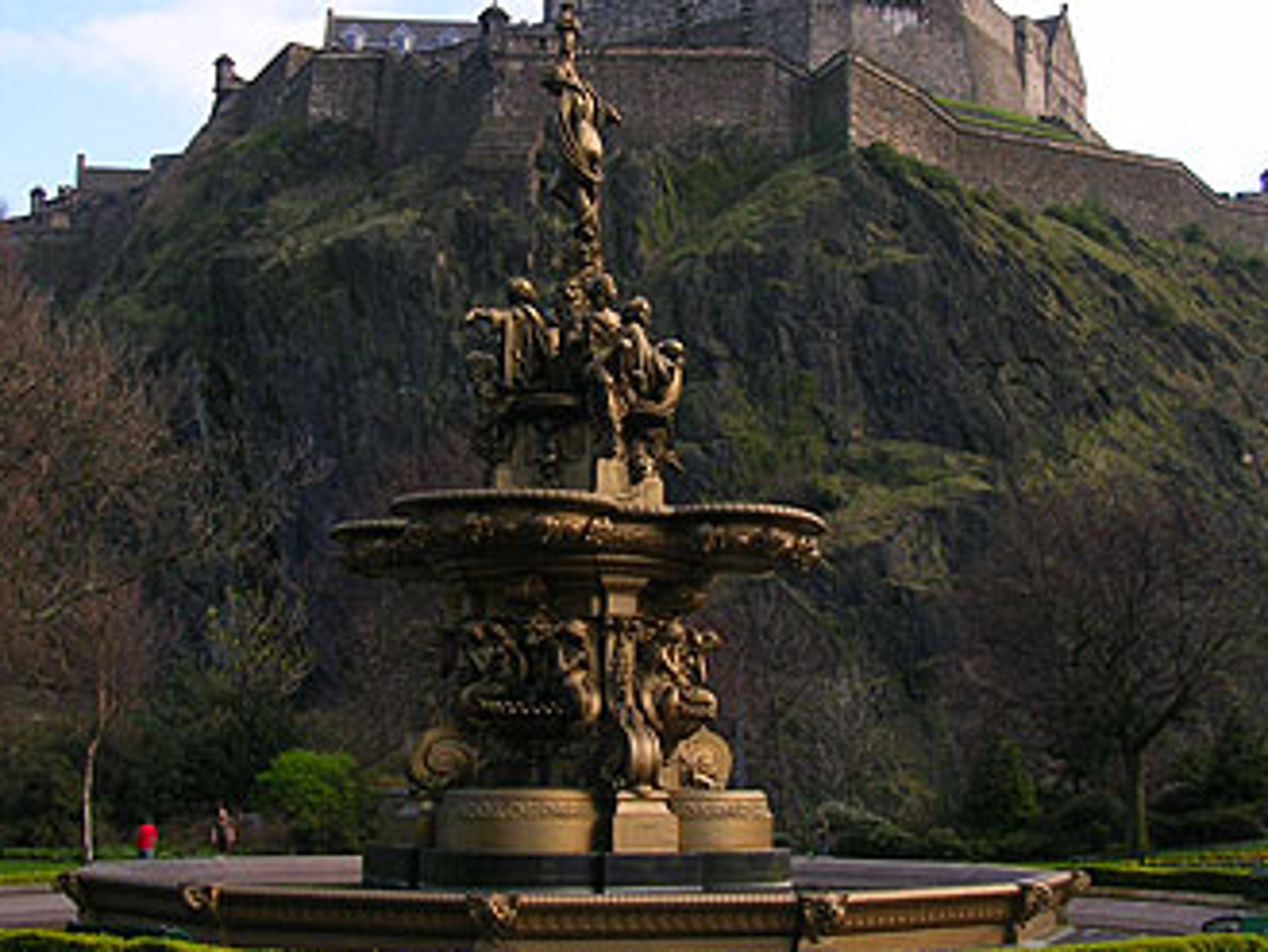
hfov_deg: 36.8
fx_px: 1905
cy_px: 459
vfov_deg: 28.0
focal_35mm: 52
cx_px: 655
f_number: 2.8
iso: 50
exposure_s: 1/336
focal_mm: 5.8
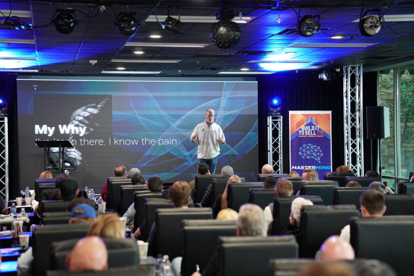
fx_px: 966
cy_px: 138
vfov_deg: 16.3
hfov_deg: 24.2
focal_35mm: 84
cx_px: 207
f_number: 1.8
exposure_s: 1/250
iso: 2000
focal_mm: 56
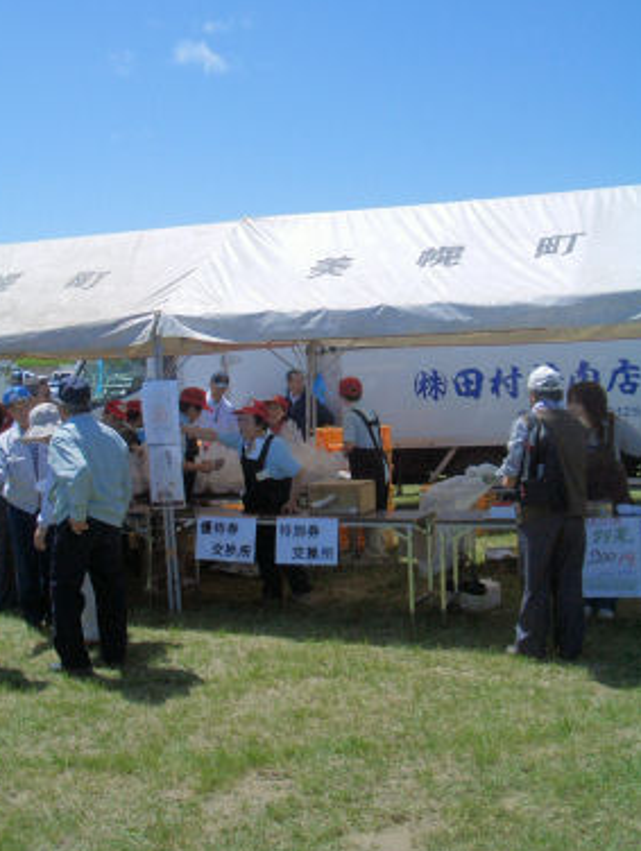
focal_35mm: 46
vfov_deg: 41.2
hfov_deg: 31.6
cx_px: 289
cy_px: 398
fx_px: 1133
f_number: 4.6
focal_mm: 6.8
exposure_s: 1/800
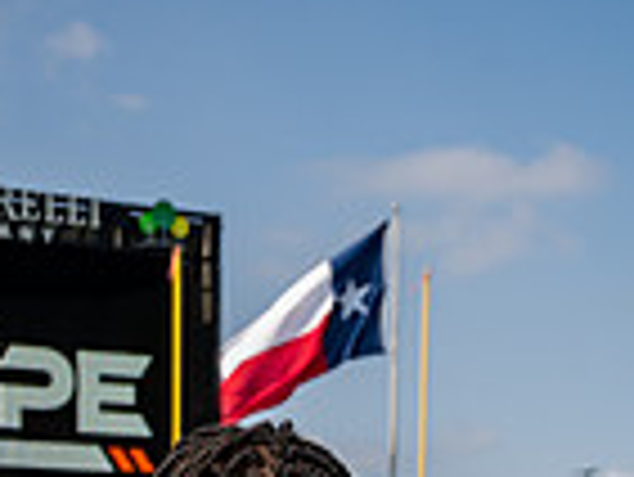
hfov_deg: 14.8
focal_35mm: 132
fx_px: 2420
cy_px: 999
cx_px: 108
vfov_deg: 10.3
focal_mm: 43
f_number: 7.1
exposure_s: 1/250
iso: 100
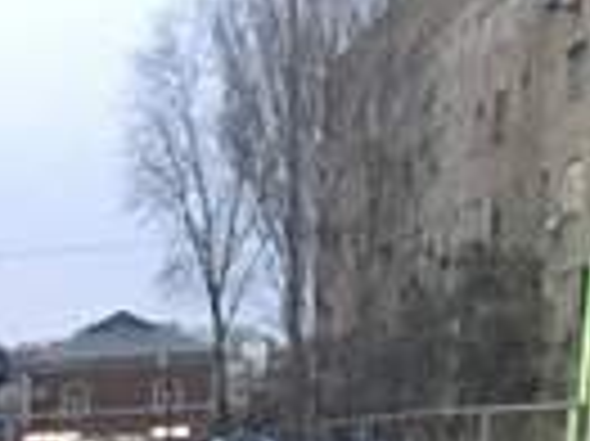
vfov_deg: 9.0
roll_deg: +3.4
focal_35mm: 146
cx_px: -757
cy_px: 1096
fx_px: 2486
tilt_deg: -12.6
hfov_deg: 11.5
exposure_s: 1/17
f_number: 2.2
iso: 640
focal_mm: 4.15
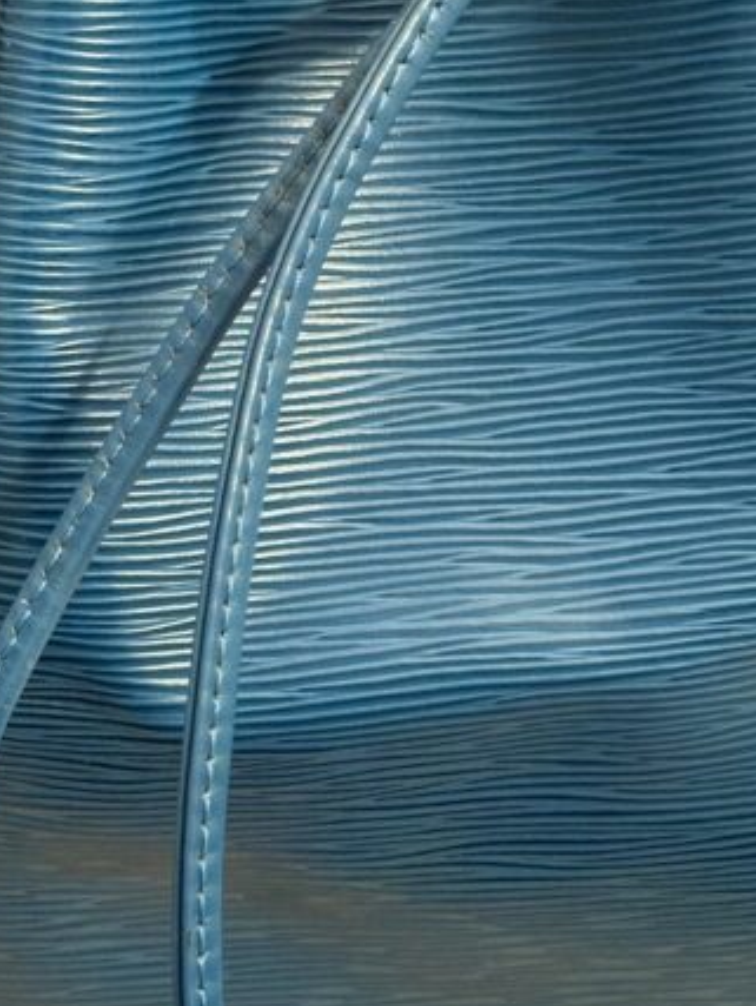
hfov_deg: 12.9
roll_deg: -1.2
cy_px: 401
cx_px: 422
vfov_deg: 17.1
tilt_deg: -36.4
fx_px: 3344
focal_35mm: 115
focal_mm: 6.86
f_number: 1.78
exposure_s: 1/50
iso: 250
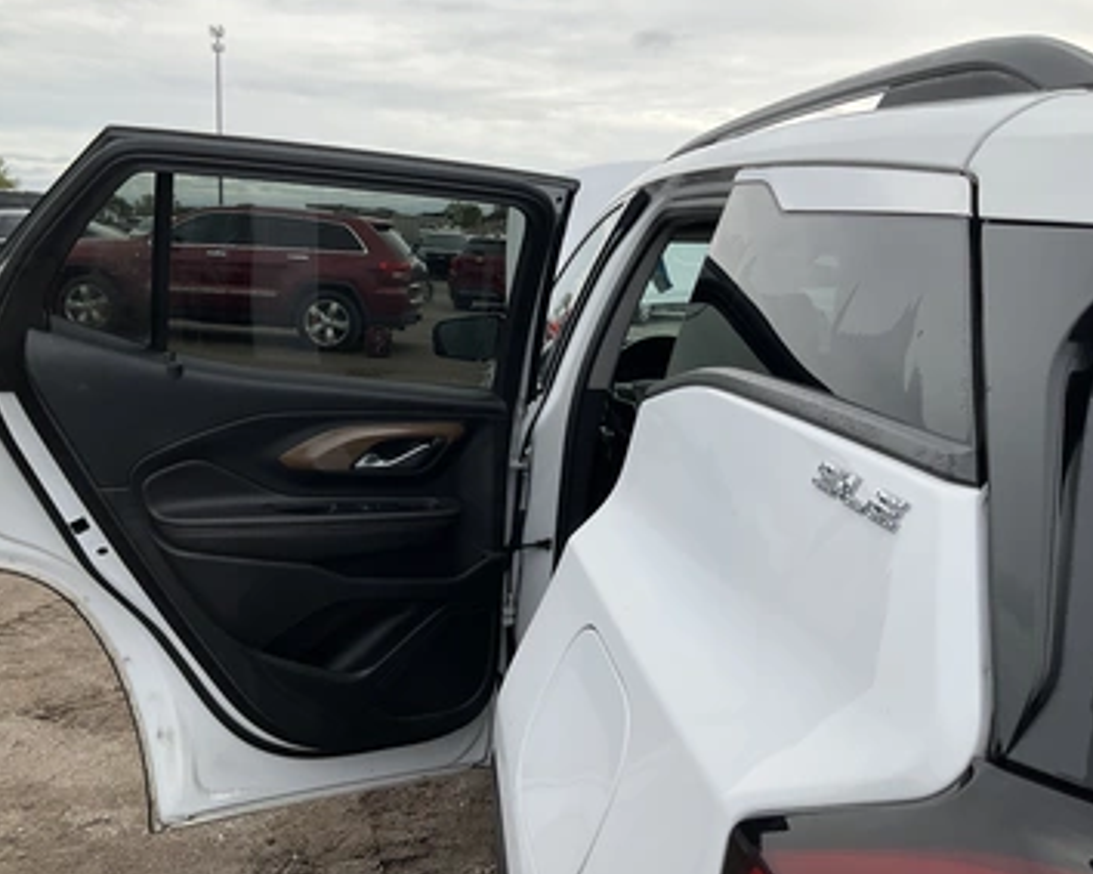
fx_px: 1035
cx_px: 509
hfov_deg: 55.6
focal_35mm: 32
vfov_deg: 45.8
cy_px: 423
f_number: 1.8
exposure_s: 1/1675
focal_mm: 3
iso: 25
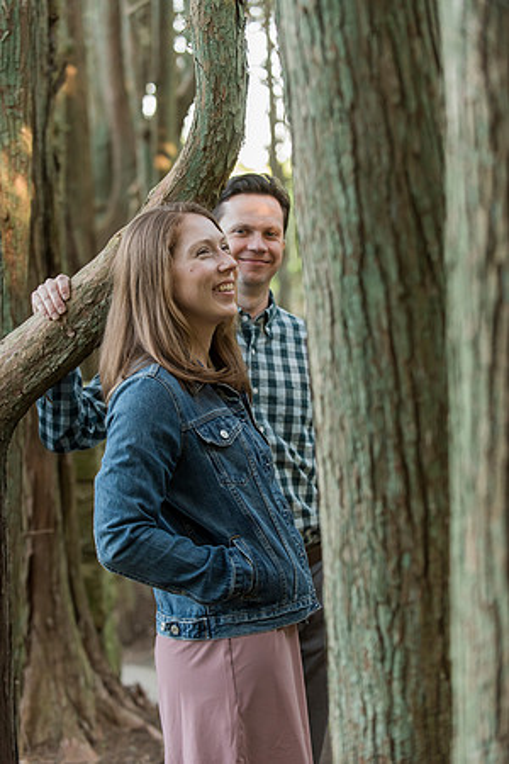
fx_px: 1739
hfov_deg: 16.7
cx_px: 254
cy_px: 382
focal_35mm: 82
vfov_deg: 24.8
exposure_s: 1/80
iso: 1250
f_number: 3.5
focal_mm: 82
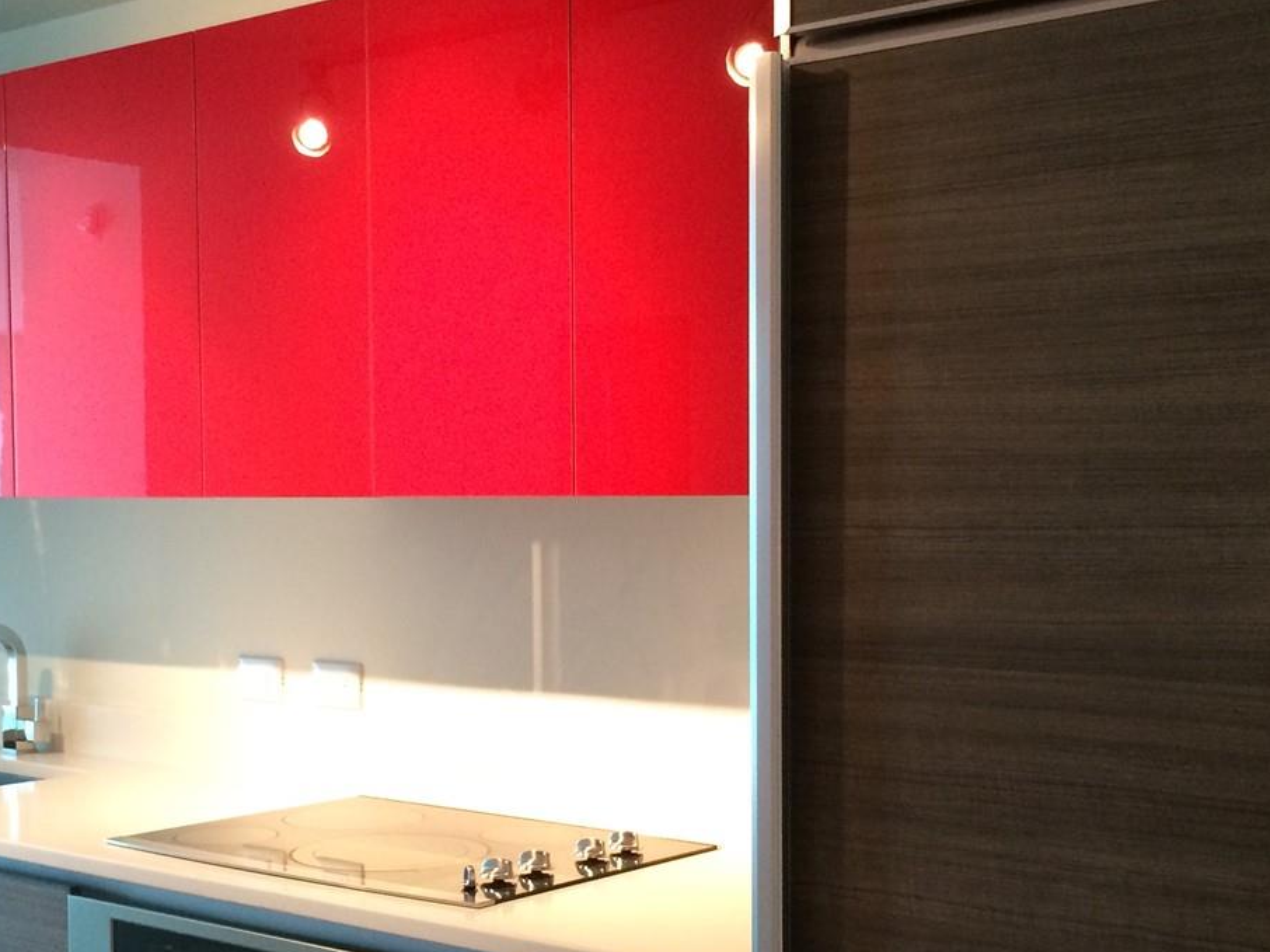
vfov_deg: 27.4
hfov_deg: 36.2
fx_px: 1944
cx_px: 635
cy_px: 593
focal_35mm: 53
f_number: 2.2
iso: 160
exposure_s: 1/30
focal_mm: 4.12
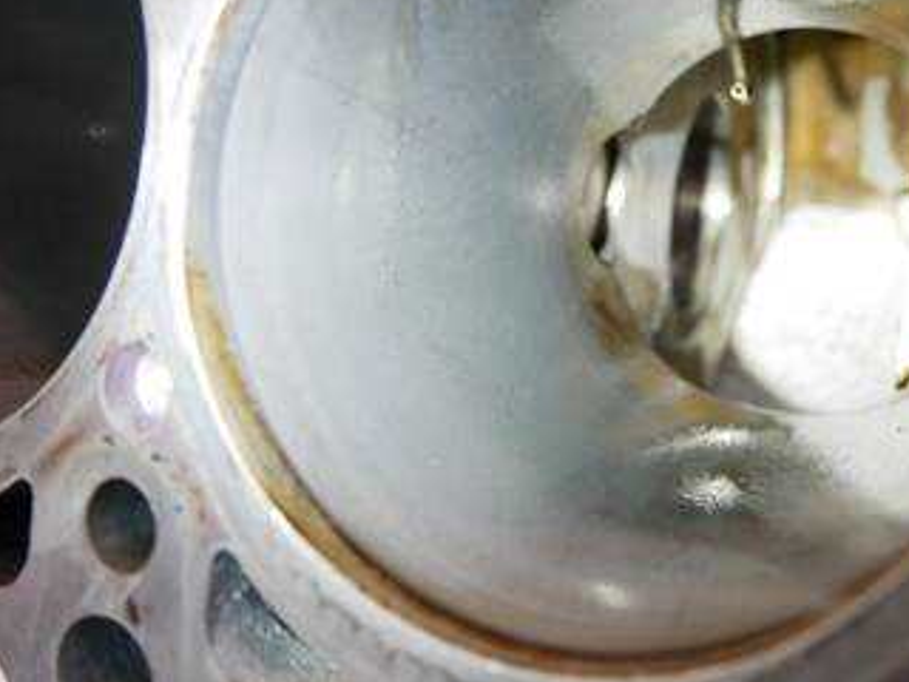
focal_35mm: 36
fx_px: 945
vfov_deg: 39.0
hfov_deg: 50.7
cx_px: 582
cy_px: 207
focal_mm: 12
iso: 640
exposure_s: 1/60
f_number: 3.5
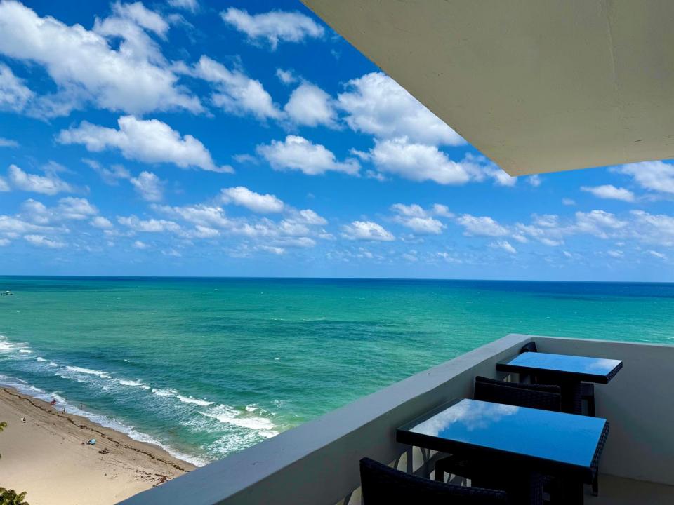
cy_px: 252
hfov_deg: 71.6
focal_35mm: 24
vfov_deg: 56.8
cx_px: 337
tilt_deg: +3.5
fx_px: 467
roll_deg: -1.2
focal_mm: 6.76
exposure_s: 1/8130
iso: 80
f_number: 1.78
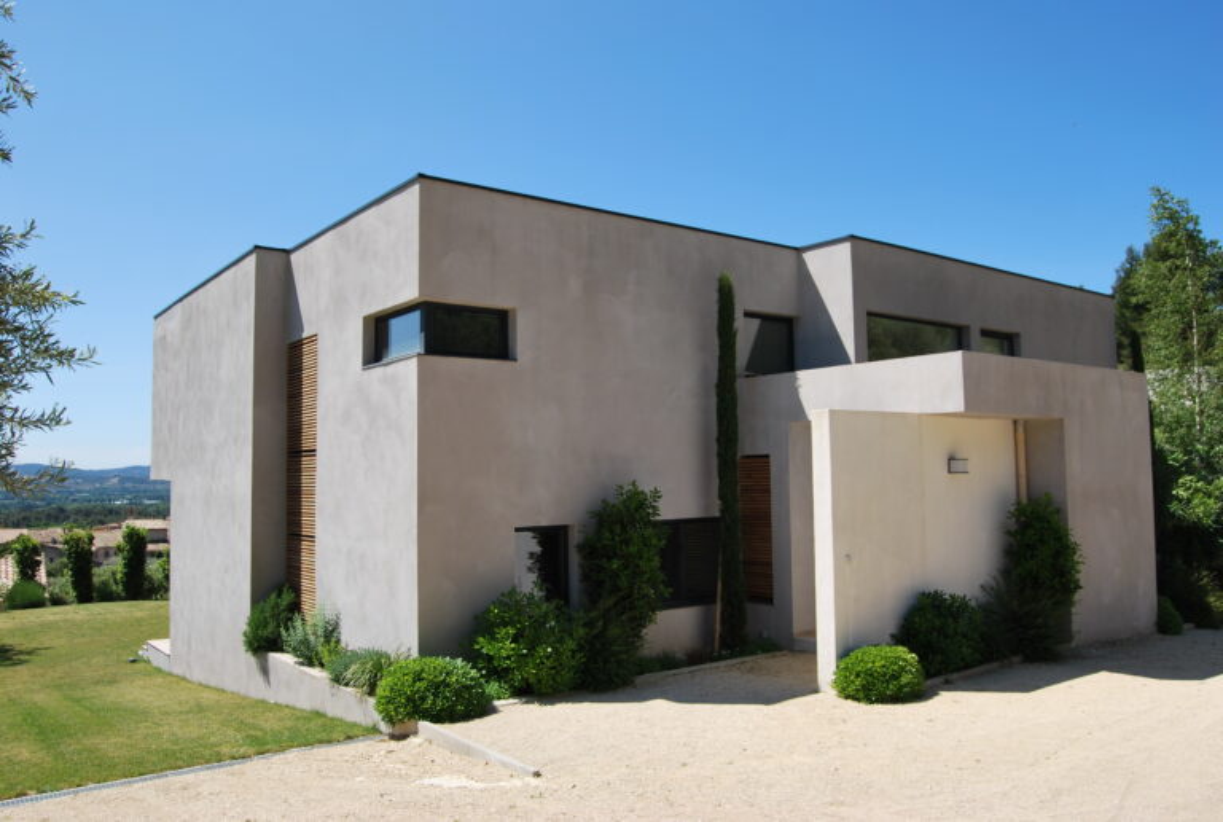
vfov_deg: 48.2
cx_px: 612
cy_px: 411
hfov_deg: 67.3
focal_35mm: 27
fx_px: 919
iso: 100
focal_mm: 18
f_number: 8
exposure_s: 1/250
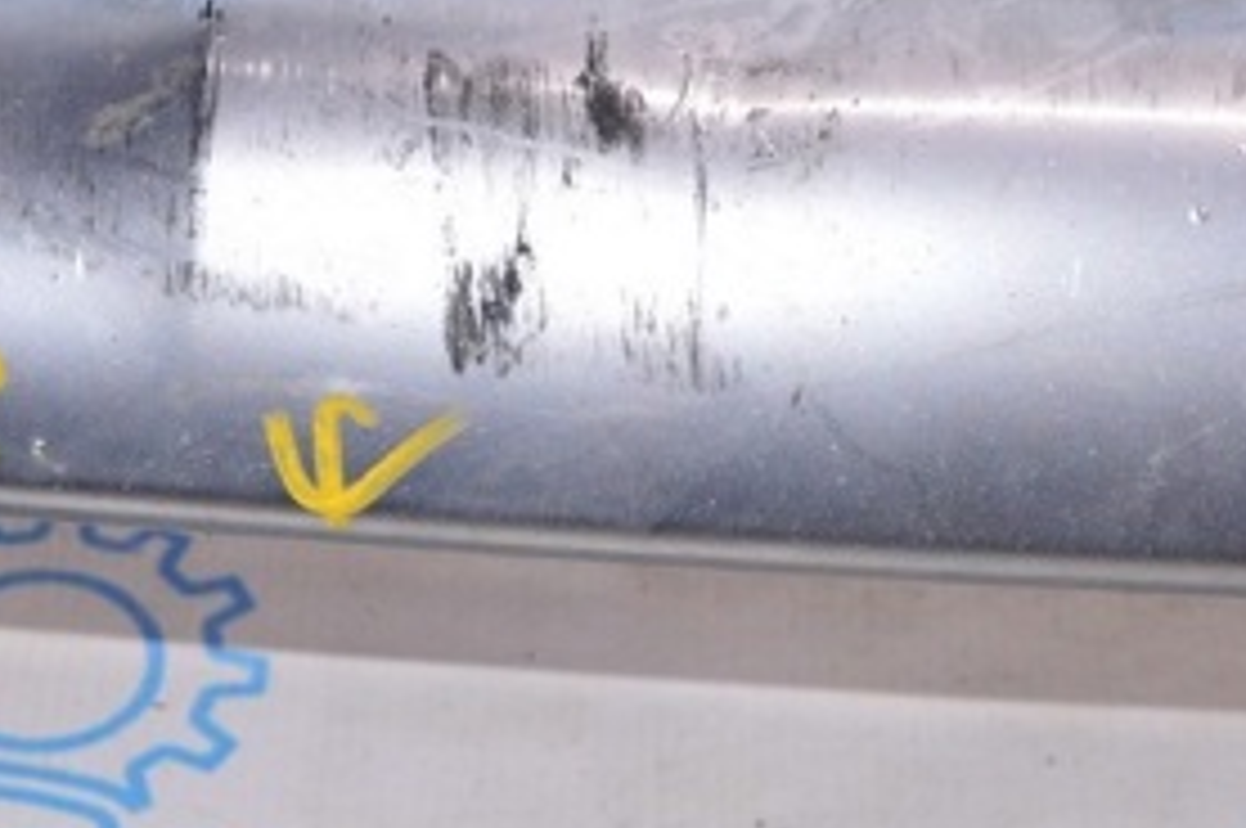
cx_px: 139
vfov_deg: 13.1
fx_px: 3595
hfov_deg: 19.3
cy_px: 223
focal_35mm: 104
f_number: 8
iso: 1600
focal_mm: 30
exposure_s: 1/200
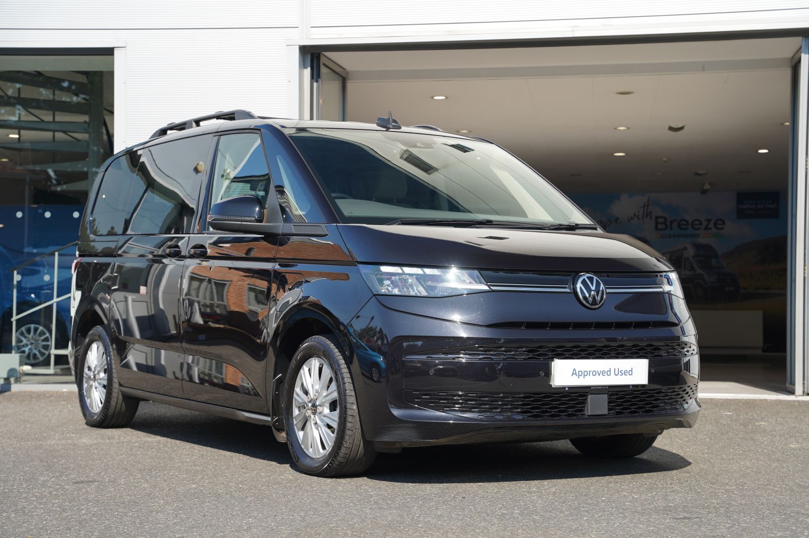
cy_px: 269
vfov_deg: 22.6
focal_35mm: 60
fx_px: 1347
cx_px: 404
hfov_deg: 33.4
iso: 100
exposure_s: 1/200
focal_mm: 60
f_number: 4.5
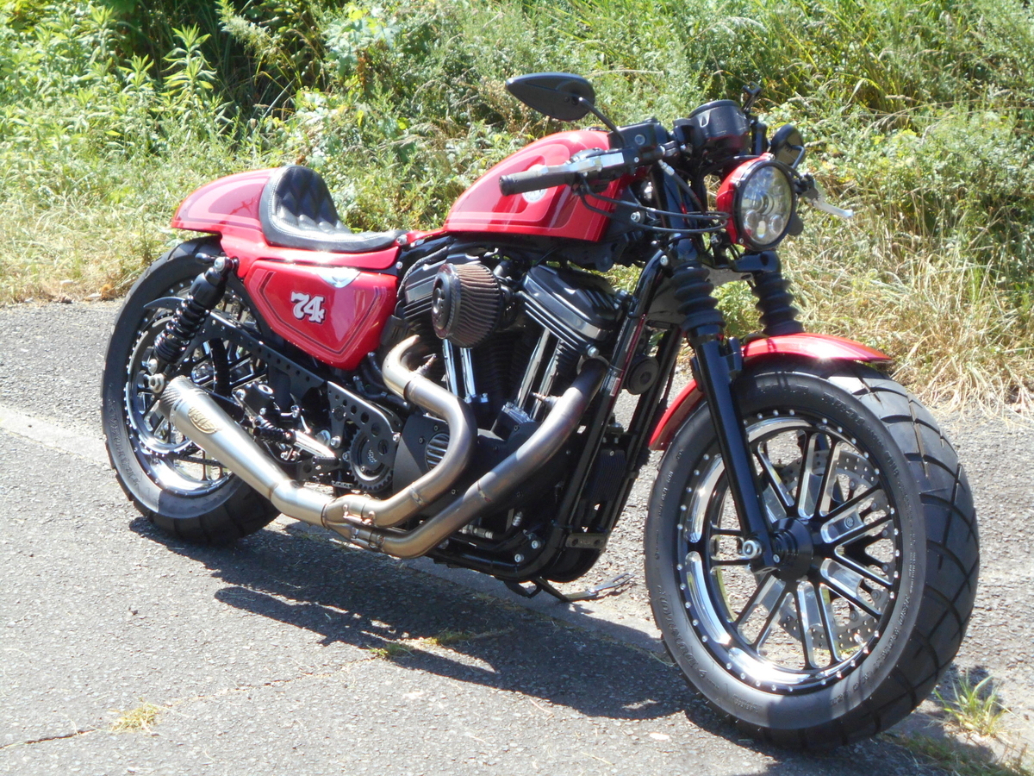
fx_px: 2270
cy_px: 388
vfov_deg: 19.4
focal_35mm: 76
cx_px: 517
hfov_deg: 25.7
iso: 200
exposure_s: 1/250
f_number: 5.8
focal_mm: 13.5
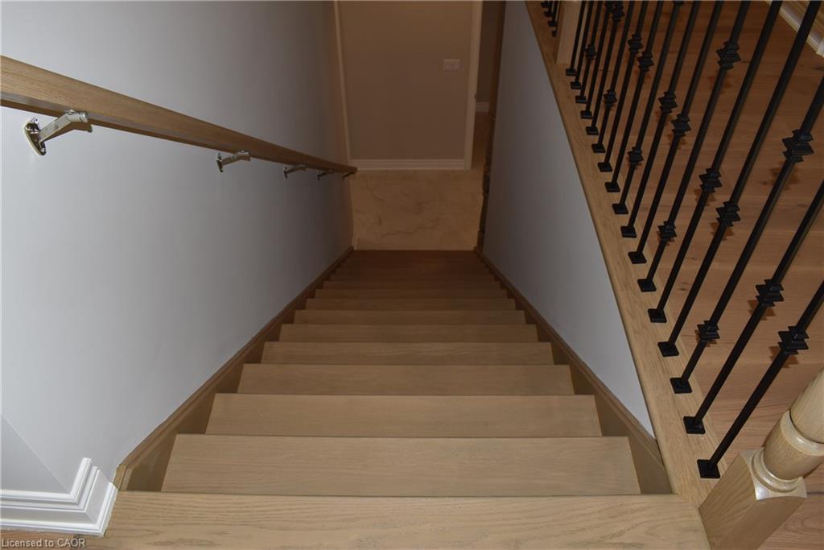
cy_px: 275
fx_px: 618
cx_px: 412
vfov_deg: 47.9
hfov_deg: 67.4
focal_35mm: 27
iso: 200
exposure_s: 1/60
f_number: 7.1
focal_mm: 18
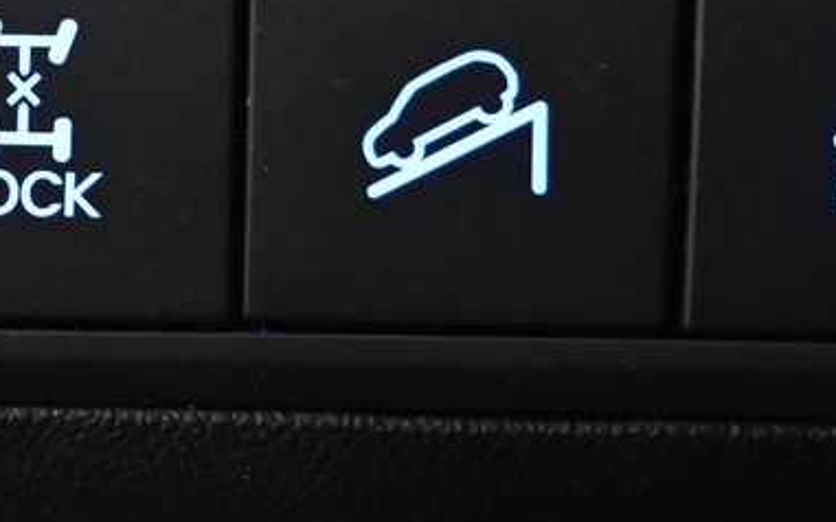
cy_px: 48
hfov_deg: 11.3
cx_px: -114
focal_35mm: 182
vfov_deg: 7.2
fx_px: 4146
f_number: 4.5
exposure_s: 1/60
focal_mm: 28
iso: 5600
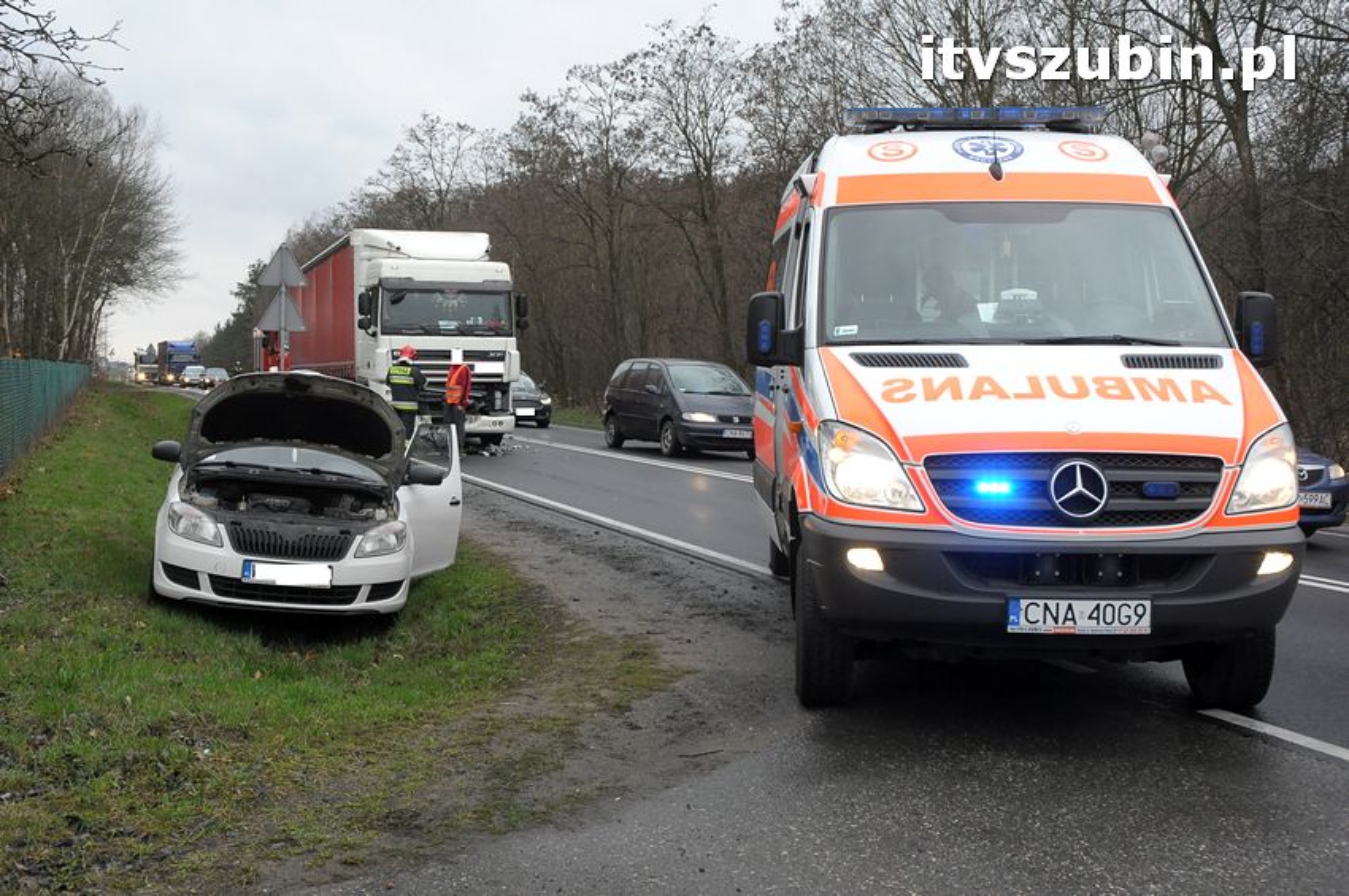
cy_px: 448
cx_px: 674
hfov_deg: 51.3
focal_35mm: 38
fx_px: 1404
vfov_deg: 35.4
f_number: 8
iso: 1000
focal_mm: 25
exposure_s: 1/250
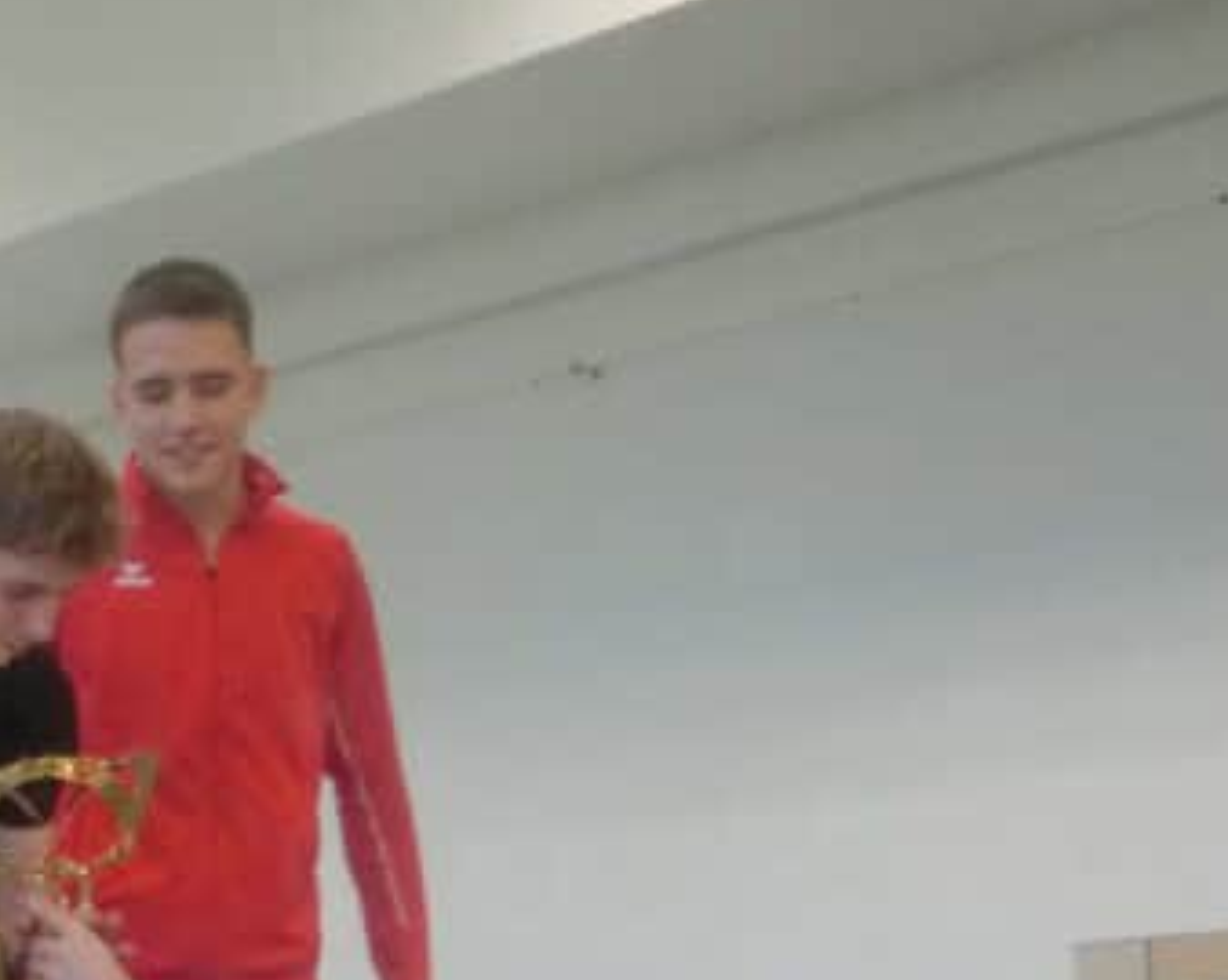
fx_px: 3559
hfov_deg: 18.4
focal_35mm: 98
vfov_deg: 15.2
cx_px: -306
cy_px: 1137
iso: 400
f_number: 3.7
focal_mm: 5.9
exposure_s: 1/80
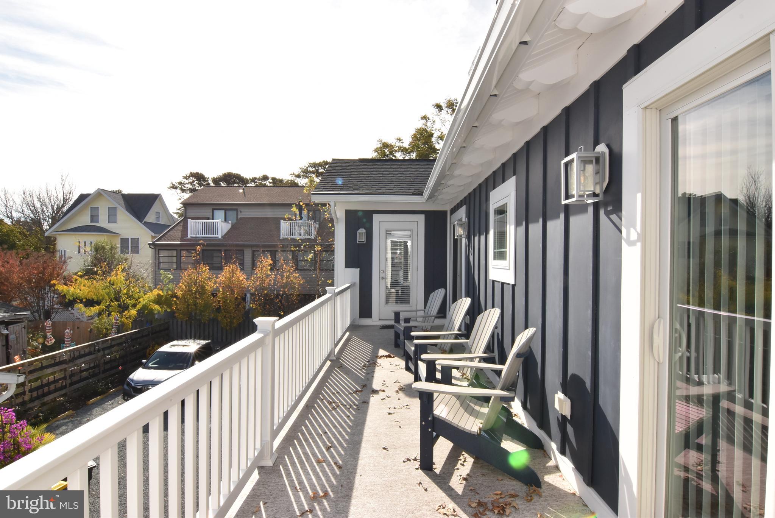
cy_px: 259
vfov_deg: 67.5
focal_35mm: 18
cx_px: 388
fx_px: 388
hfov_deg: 90.0
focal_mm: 12
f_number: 22
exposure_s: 1/200
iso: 640
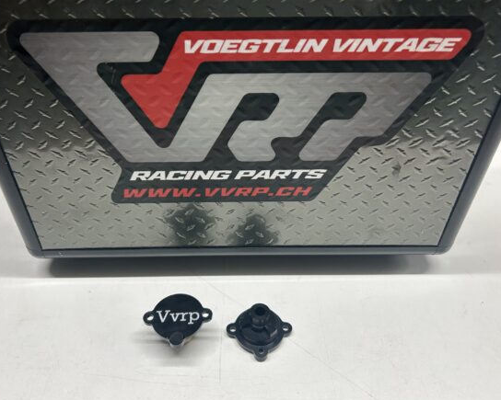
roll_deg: +0.5
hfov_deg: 62.2
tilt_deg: -42.6
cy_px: 200
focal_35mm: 28
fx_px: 415
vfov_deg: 51.5
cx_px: 233
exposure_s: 1/100
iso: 100
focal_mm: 5.7
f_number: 1.5
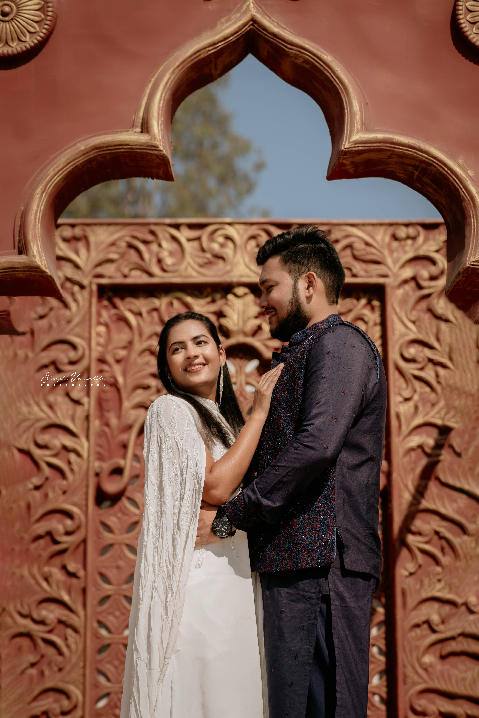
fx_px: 1696
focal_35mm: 85
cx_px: 240
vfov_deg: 23.9
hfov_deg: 16.1
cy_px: 359
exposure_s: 1/2000
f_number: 2.8
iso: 100
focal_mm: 85
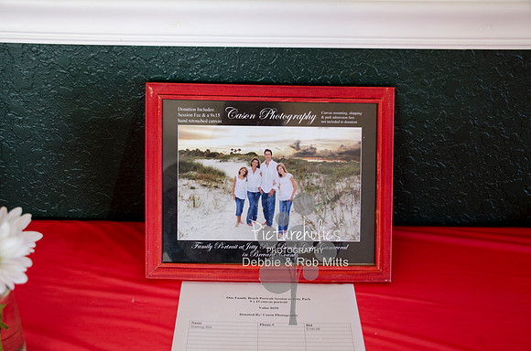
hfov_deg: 43.7
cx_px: 266
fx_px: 662
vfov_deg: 29.7
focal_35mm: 45
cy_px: 176
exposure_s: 1/20
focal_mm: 30
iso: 400
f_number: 4
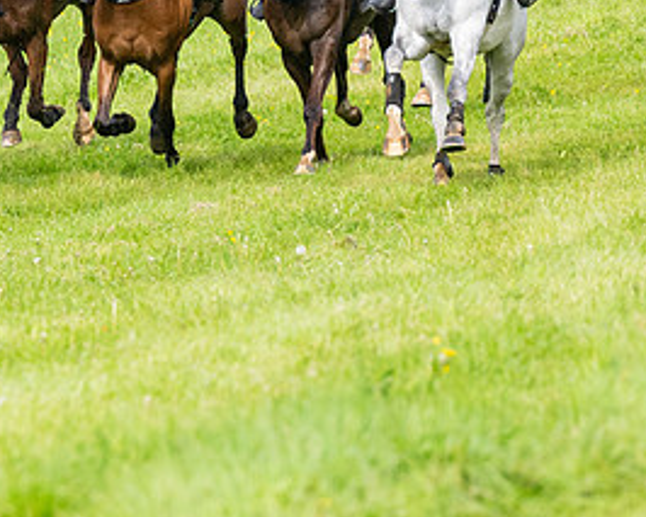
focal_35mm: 723
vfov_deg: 2.1
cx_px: 59
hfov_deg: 2.7
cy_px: 17
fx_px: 13828
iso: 400
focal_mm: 170
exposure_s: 1/2500
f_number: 4
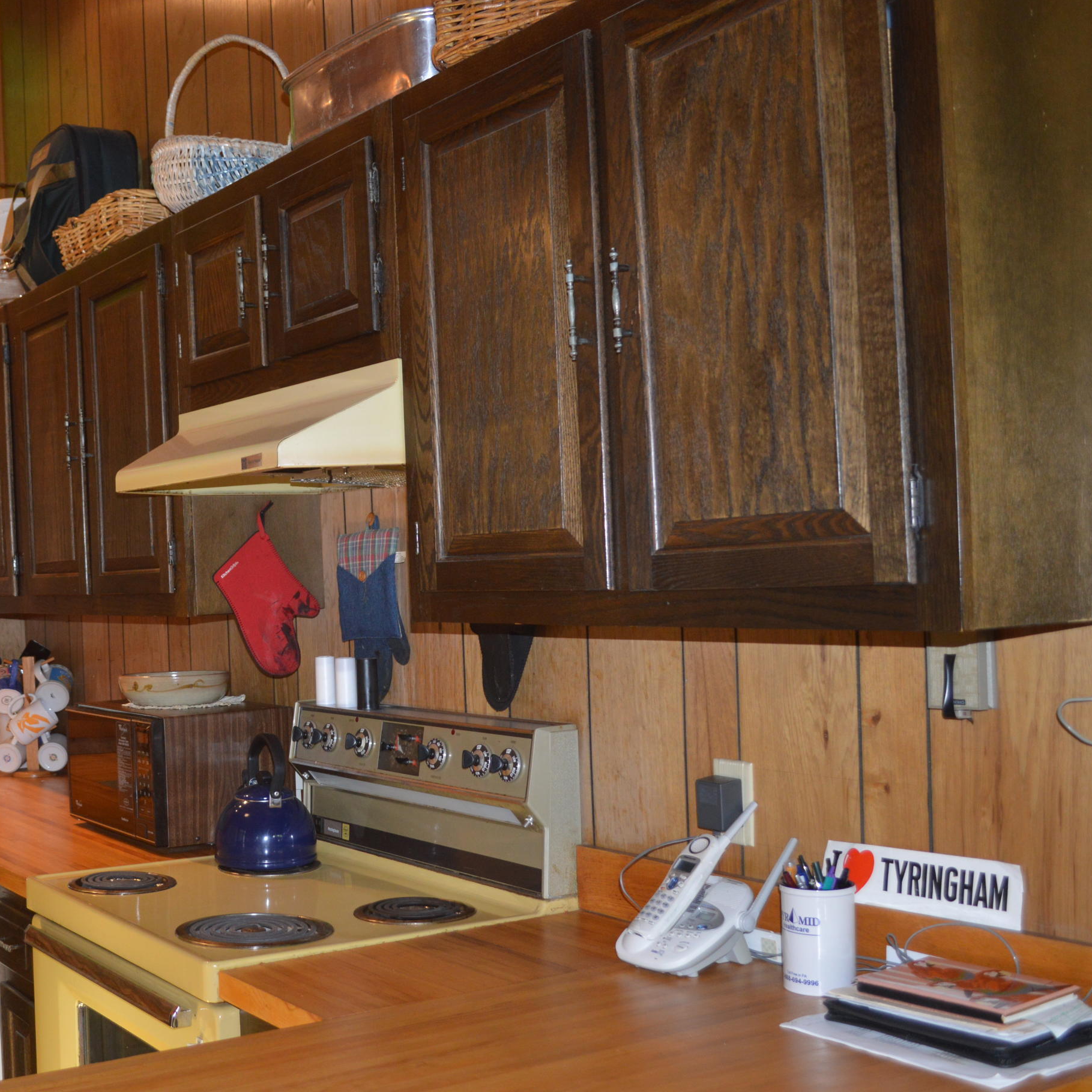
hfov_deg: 38.7
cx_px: 243
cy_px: 586
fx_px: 1499
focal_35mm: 42
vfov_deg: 40.0
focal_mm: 20
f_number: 3.8
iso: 450
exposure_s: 1/60
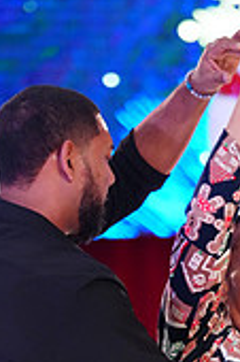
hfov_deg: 3.3
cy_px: 552
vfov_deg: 4.9
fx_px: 4208
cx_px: 199
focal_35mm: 420
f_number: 2.8
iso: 5000
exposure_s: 1/400
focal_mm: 123
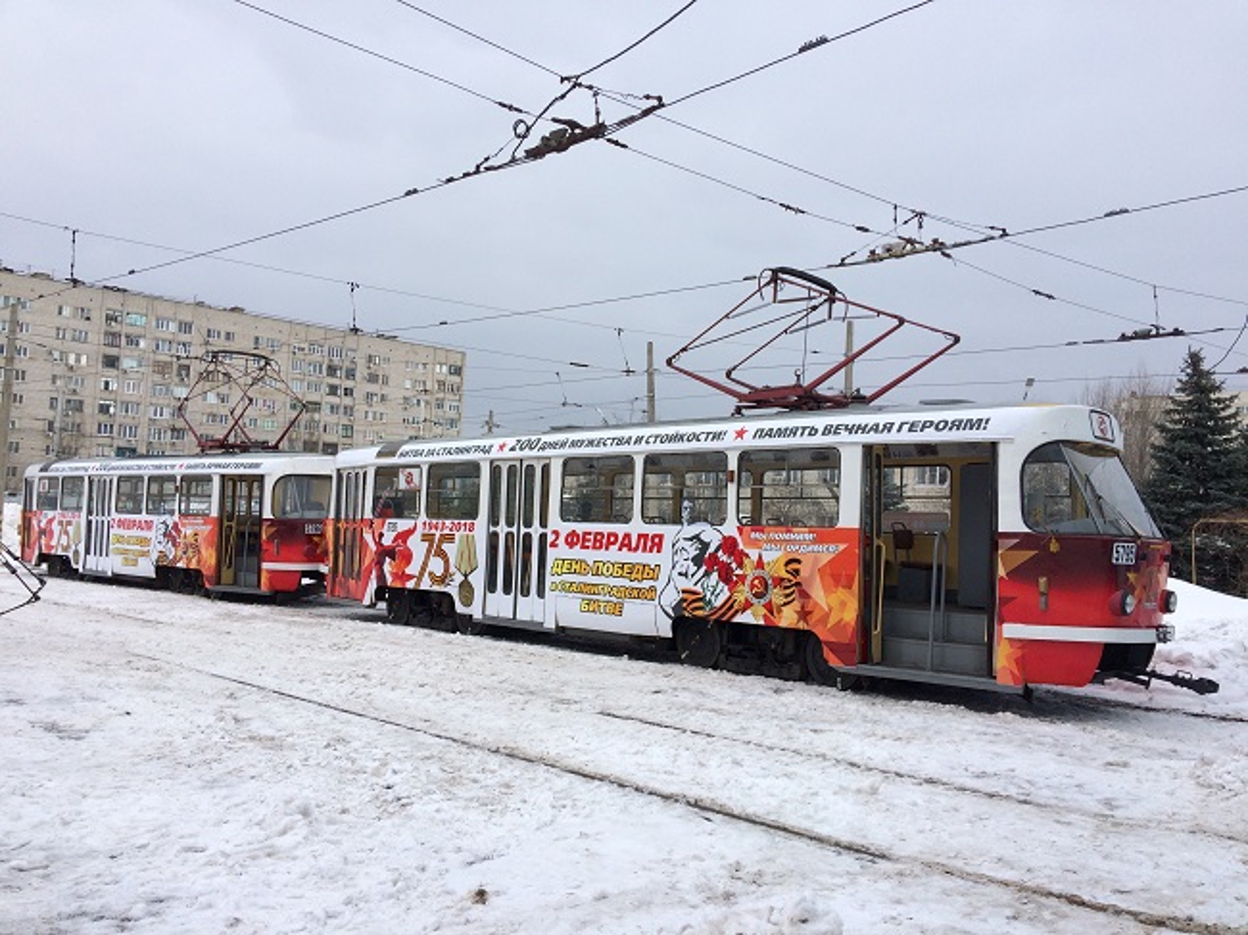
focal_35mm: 29
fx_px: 1045
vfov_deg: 48.2
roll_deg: -1.1
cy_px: 468
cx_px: 624
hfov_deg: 61.7
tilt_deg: +1.7
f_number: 2.2
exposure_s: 1/1282
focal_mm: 4.15
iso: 32
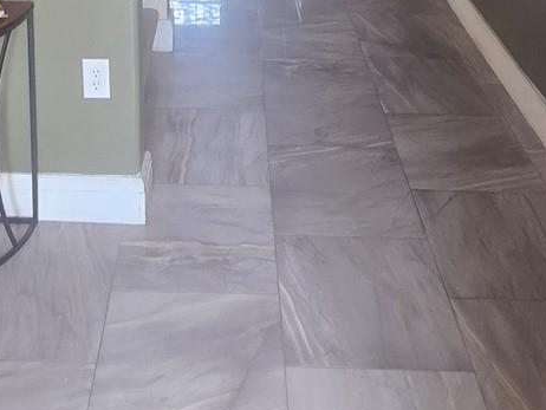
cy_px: -189
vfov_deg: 25.2
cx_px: 201
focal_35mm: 45
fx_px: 710
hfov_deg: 41.7
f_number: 2.2
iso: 160
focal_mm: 2.2
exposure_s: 1/60
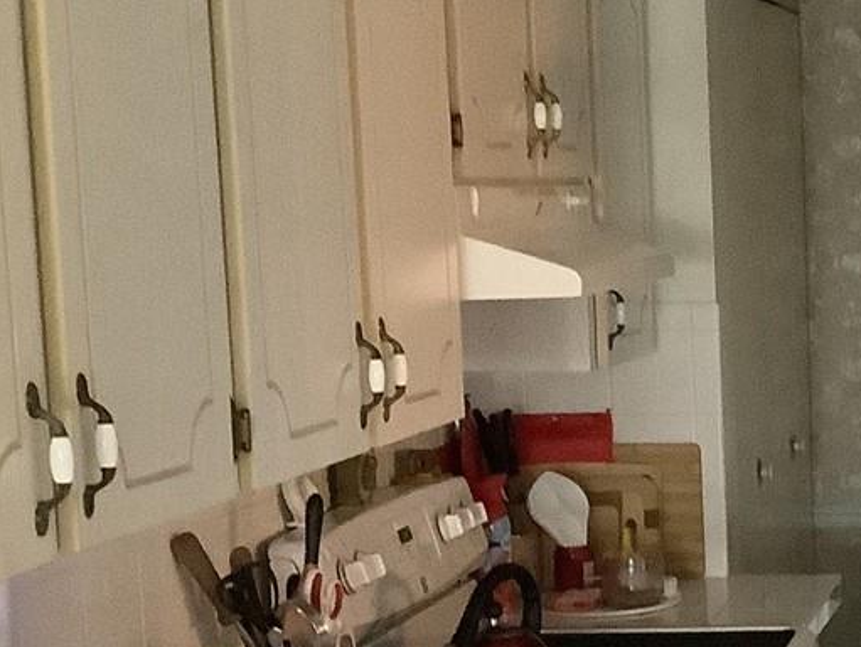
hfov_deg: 18.9
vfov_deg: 15.1
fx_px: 2414
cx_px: 1075
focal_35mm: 97
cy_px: 539
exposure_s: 1/30
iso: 640
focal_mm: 3.3
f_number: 2.4
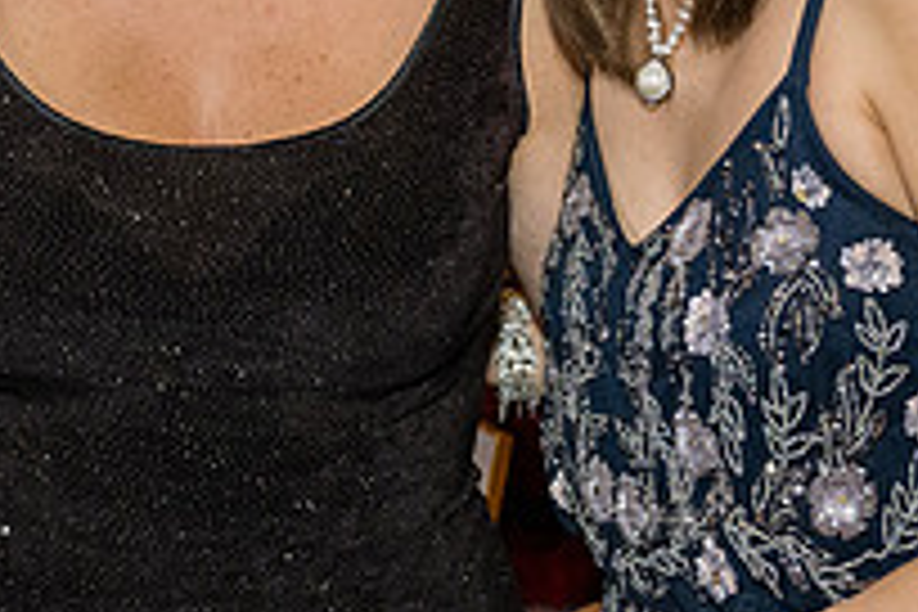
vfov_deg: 12.2
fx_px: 2830
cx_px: 351
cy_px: 22
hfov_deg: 18.4
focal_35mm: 111
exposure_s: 1/160
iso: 2000
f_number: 3.2
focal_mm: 26.5
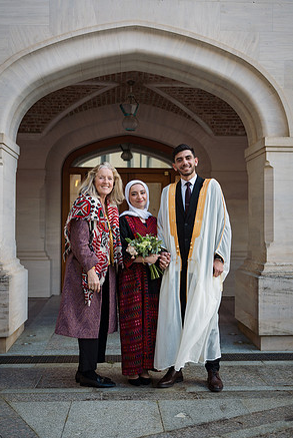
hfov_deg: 32.7
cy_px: 217
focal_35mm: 41
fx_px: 500
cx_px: 146
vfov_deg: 47.4
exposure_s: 1/500
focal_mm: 40
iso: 200
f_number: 3.2
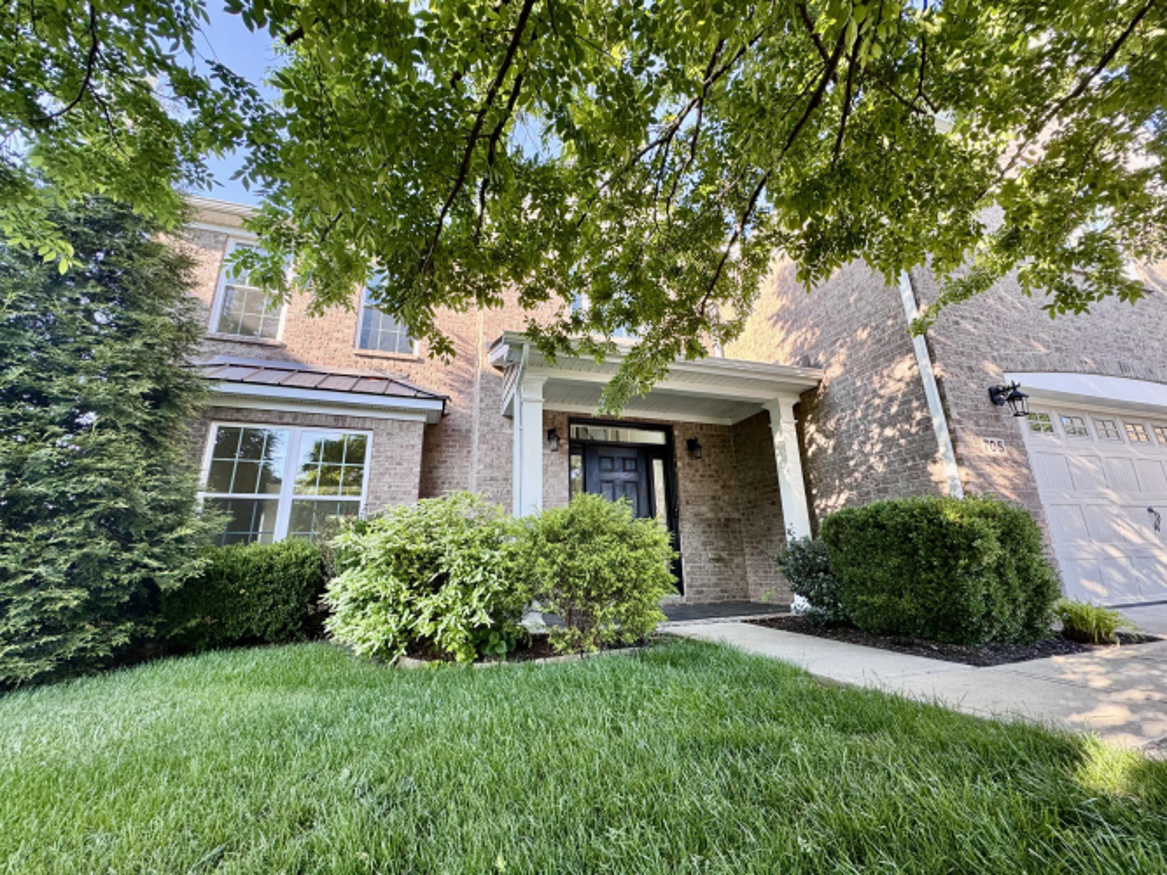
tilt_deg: +15.3
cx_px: 584
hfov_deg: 102.1
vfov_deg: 85.7
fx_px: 472
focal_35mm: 14
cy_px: 438
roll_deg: +1.1
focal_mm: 2.22
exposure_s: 1/99
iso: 50
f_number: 2.2
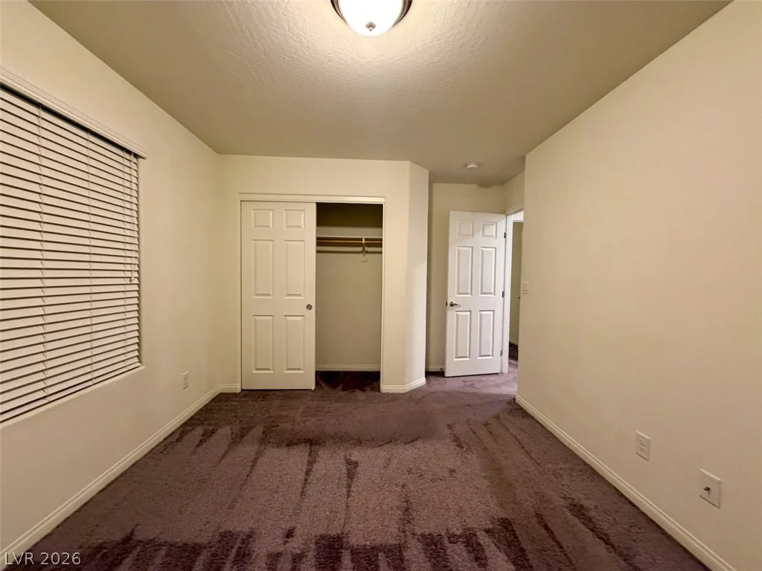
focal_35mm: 14
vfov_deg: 85.7
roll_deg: -0.2
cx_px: 381
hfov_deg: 102.1
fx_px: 308
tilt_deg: +0.0
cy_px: 286
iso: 640
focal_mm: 2.22
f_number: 2.2
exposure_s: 1/60
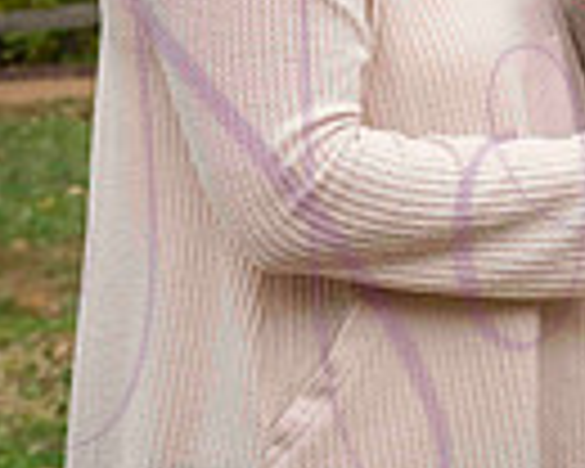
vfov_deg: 5.6
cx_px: 634
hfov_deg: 7.0
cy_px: -86
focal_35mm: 276
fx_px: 4779
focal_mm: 85
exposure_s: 1/400
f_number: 9
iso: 800
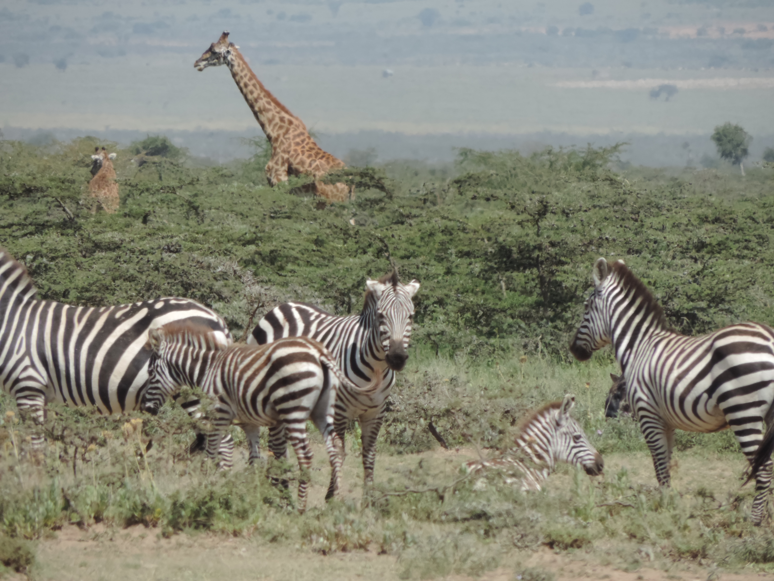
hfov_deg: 2.6
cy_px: 290
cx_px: 387
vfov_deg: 2.0
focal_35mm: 750
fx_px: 16770
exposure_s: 1/500
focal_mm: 133.7
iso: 110
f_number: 5.1
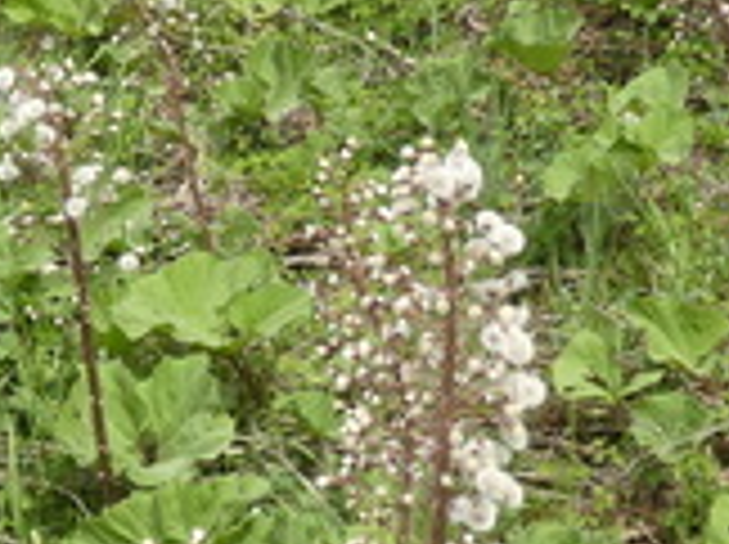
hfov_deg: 19.8
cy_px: 292
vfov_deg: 14.9
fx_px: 2082
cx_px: 504
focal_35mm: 99
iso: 80
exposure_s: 1/640
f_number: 2.8
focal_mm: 3.6
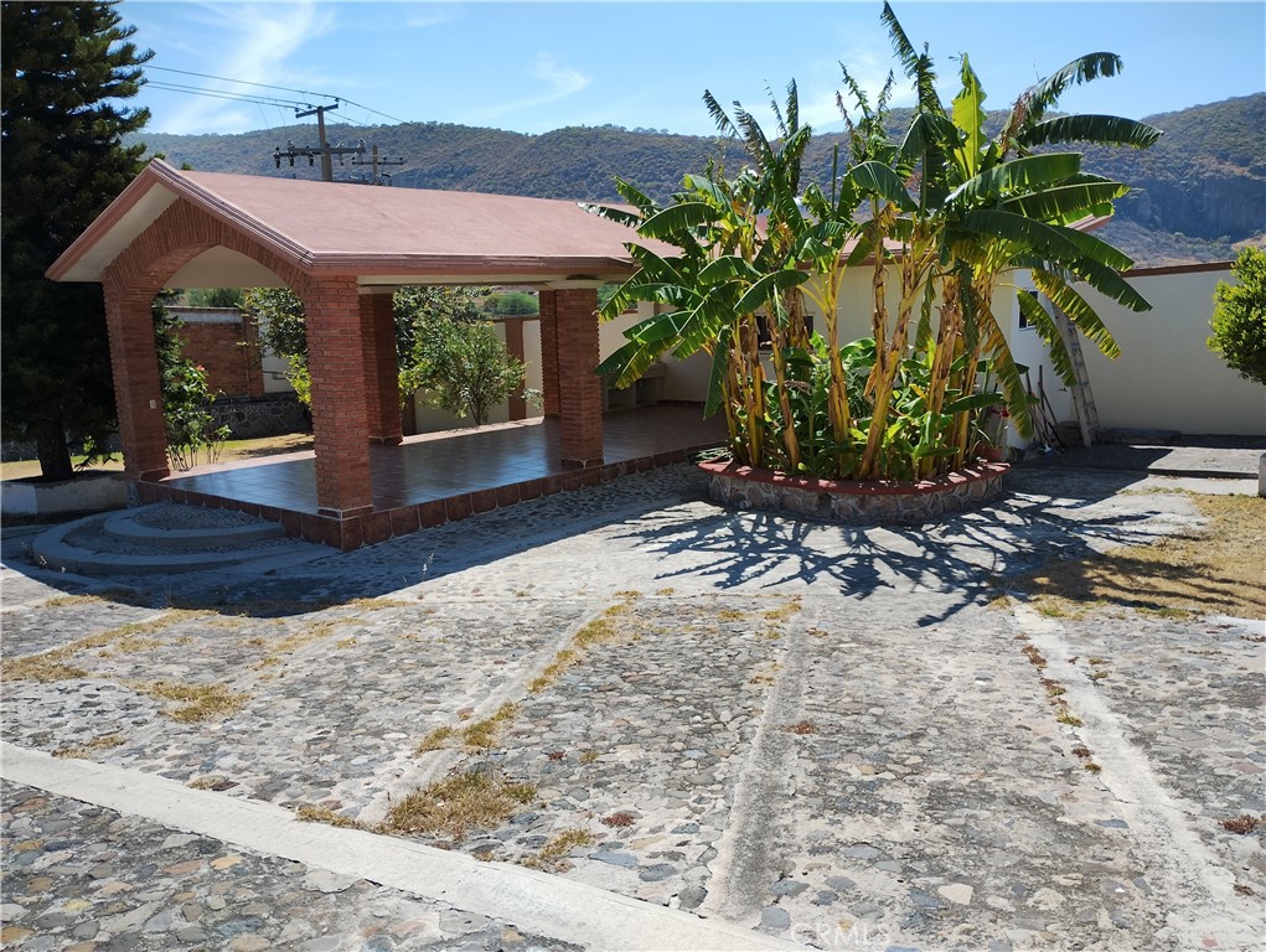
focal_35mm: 28
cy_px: 476
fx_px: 1025
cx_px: 633
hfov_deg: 63.4
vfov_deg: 49.8
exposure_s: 1/689
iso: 100
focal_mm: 4.27
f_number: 1.8
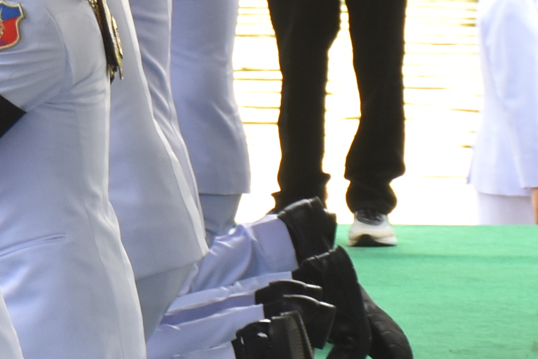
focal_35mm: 457
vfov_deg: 3.0
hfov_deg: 4.4
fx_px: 6833
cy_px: -140
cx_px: -548
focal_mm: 60
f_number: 7.1
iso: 400
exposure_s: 1/125
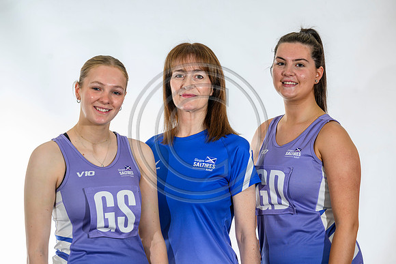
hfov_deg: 14.2
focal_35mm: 145
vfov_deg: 9.5
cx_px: 198
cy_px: 132
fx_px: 1595
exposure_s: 1/160
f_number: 5
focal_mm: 145
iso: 320
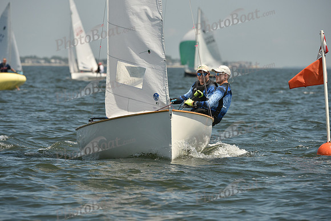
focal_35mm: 300
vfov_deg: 4.6
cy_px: 110
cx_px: 166
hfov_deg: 6.9
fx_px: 2759
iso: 250
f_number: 7.1
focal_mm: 300
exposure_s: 1/1250
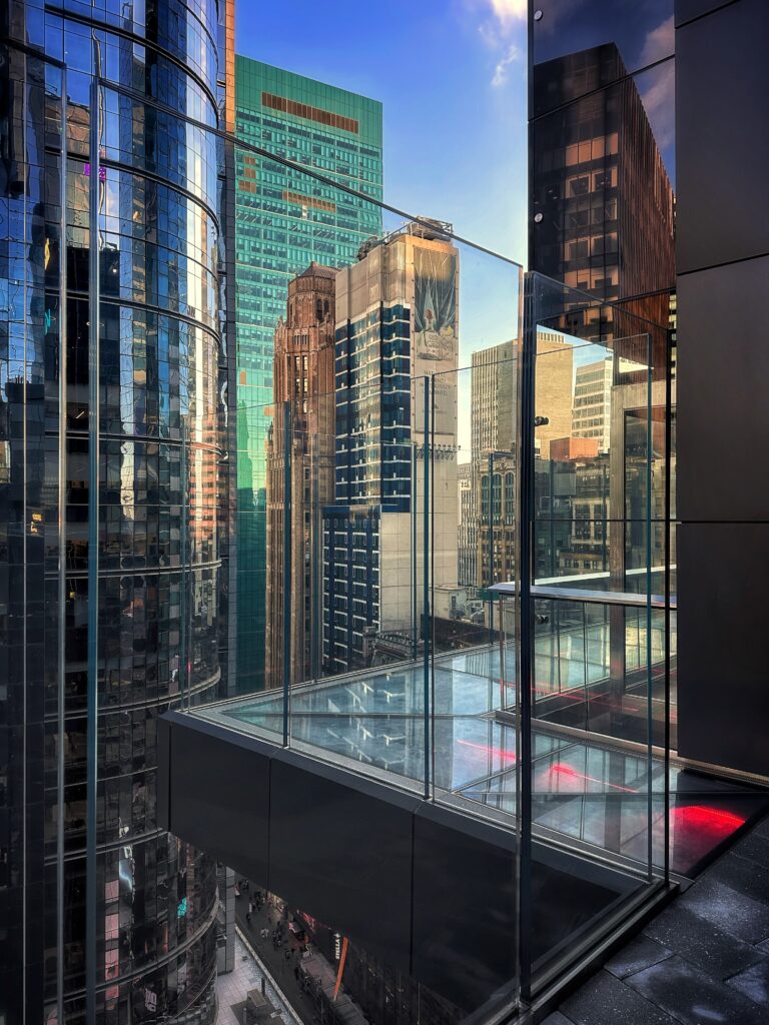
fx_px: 711
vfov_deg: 71.6
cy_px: 512
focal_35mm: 24
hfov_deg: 56.8
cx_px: 384
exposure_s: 1/414
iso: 80
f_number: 1.78
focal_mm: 6.86
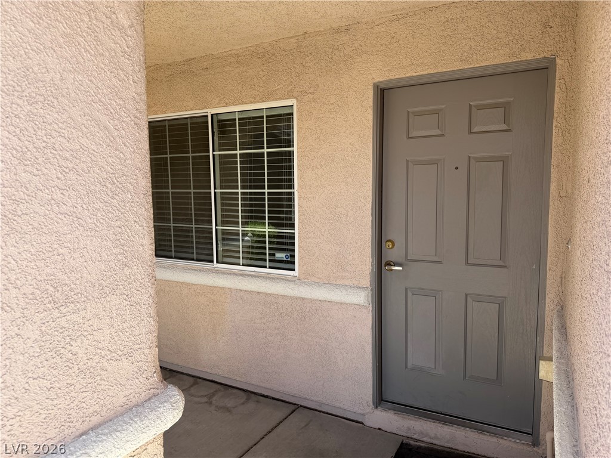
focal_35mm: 24
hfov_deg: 71.6
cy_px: 229
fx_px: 424
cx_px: 306
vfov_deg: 56.8
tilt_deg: -6.3
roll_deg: +0.8
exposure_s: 1/1139
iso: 80
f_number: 1.78
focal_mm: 6.76
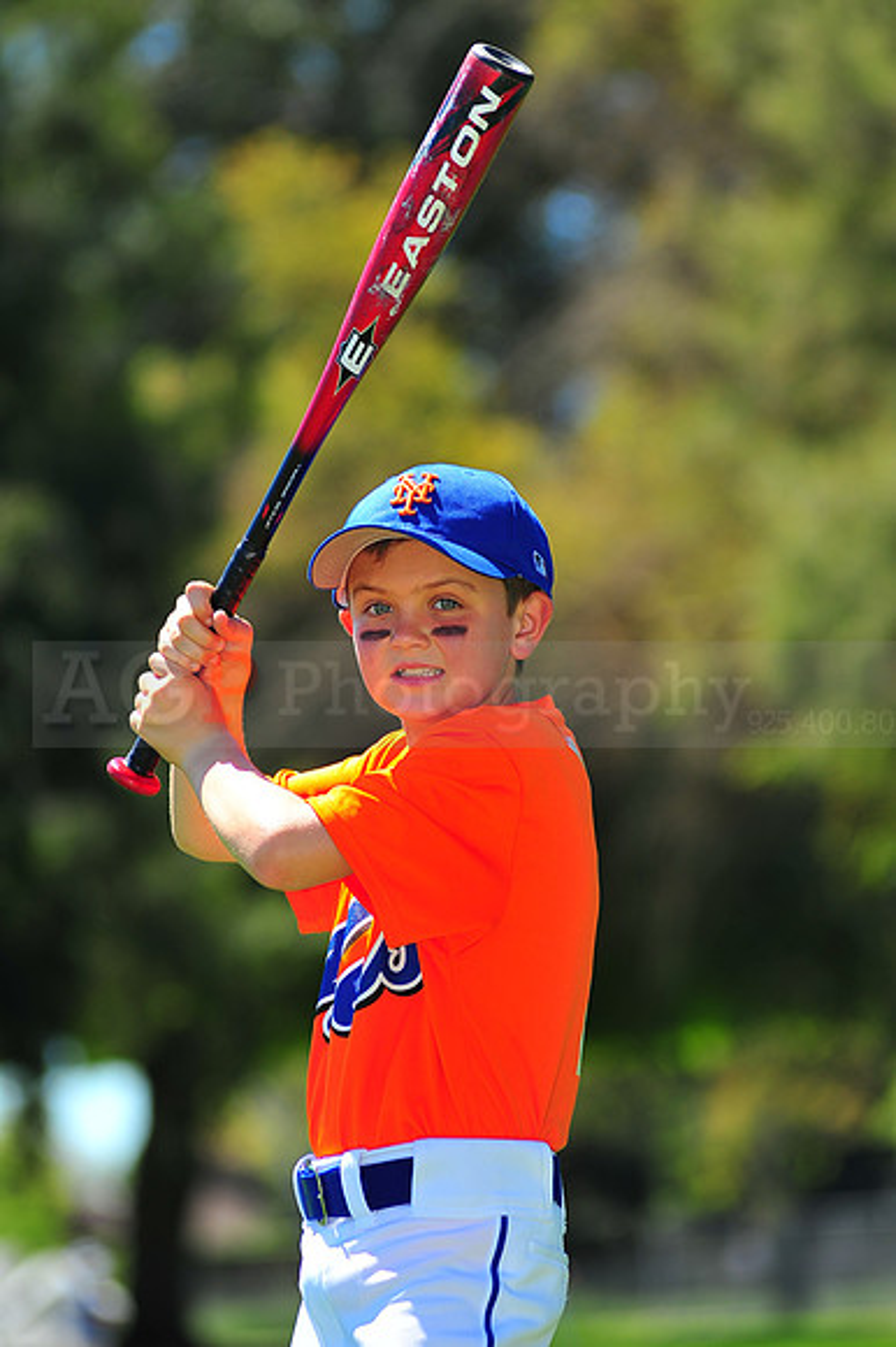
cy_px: 674
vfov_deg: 11.4
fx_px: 6728
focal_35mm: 180
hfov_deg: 7.6
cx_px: 448
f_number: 4.5
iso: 200
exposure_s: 1/1000
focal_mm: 180
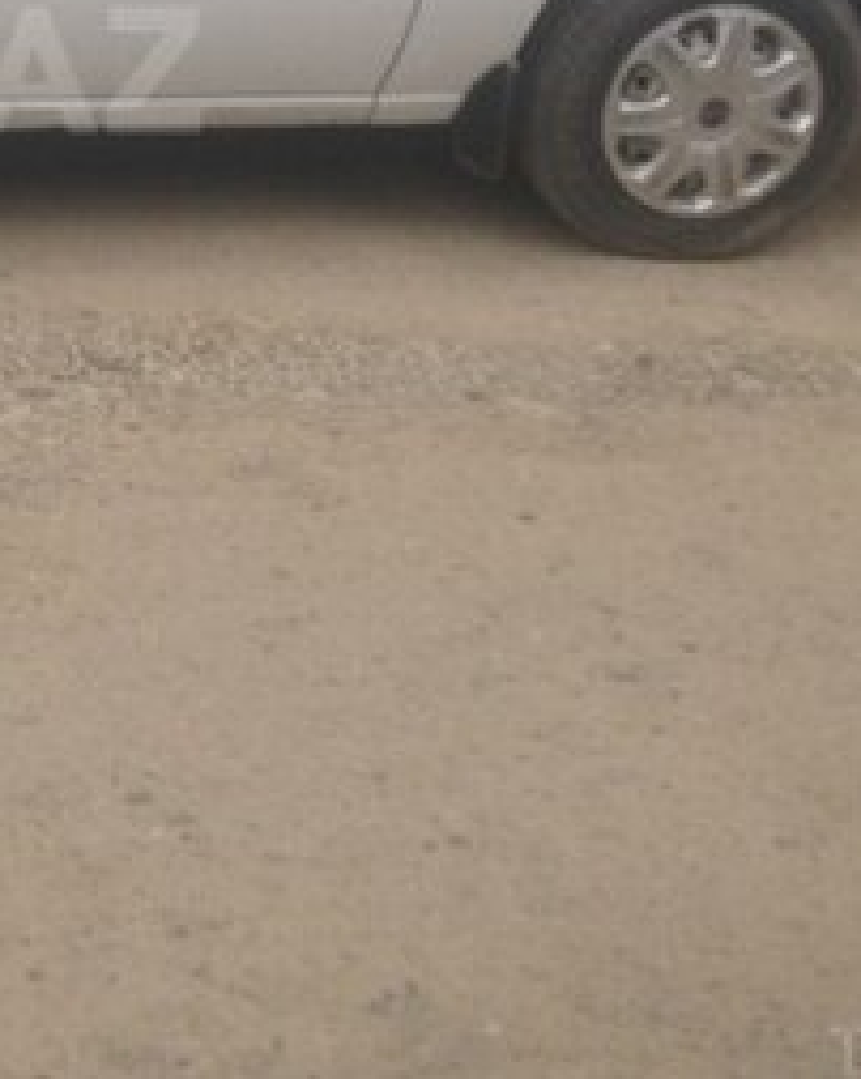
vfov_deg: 22.1
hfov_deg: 17.2
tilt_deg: -17.1
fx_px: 2679
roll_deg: -2.1
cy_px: 70
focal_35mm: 84
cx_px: -234
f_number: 2.4
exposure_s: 1/150
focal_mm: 4.12
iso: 50
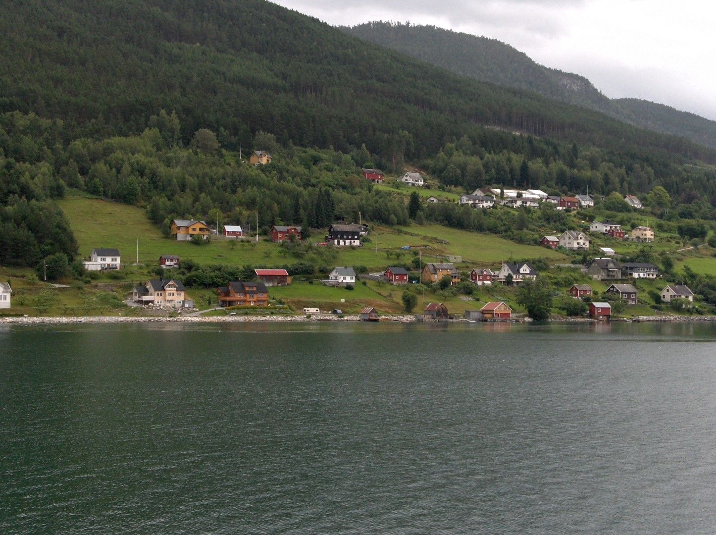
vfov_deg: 27.0
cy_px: 268
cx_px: 358
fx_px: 1115
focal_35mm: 54
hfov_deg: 35.6
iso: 149
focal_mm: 11.1
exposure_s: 1/362
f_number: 3.4
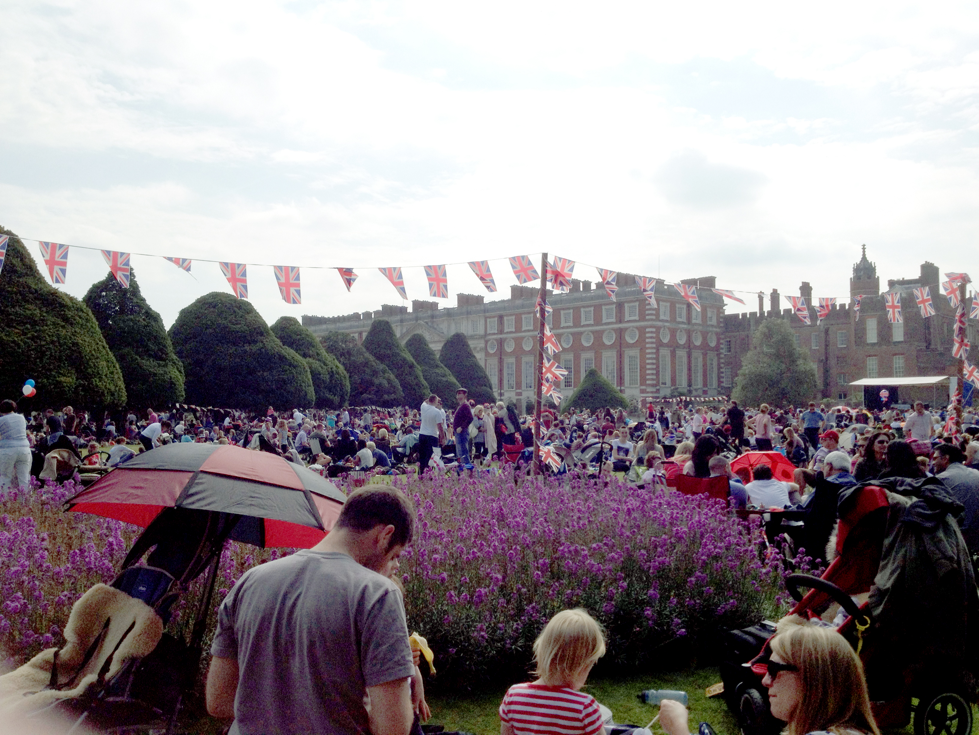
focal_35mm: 35
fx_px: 990
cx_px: 490
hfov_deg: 52.6
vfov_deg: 40.7
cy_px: 368
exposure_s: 1/3953
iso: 64
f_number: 2.4
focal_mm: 4.28
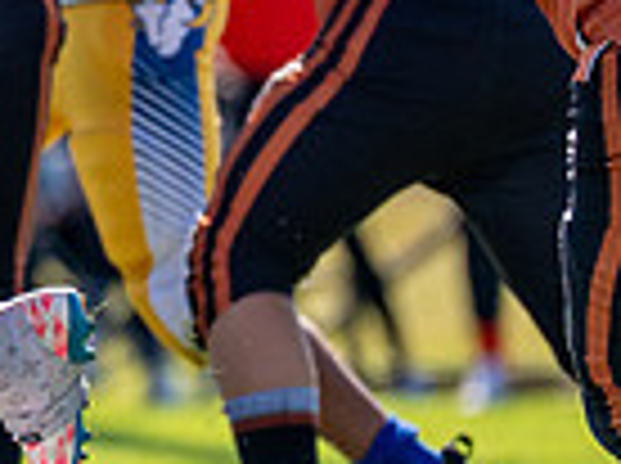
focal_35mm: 1230
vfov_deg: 1.2
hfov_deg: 1.6
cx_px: -576
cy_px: 95
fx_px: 22027
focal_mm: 200
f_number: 2.8
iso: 200
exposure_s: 1/3200
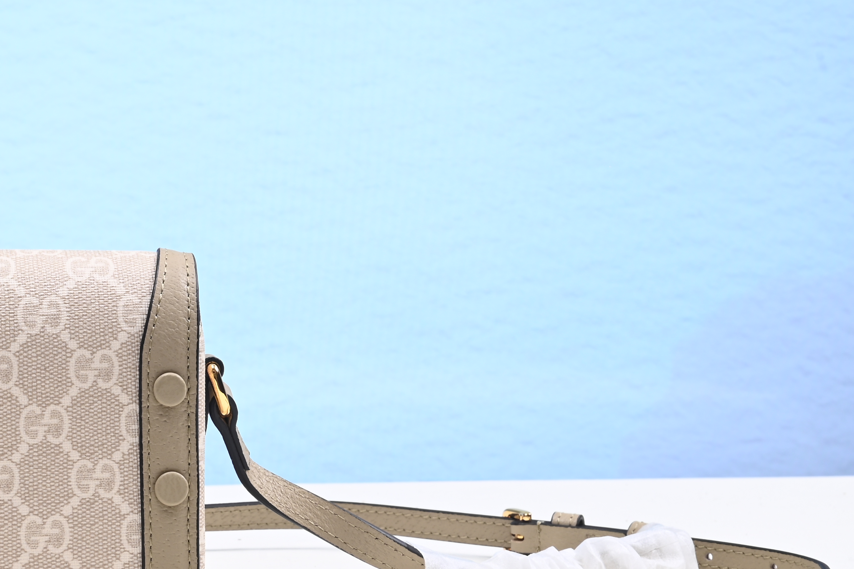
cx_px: 47
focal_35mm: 90
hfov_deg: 22.0
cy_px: 185
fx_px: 2135
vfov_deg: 15.2
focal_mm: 41
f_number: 16
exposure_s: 1/2
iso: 100
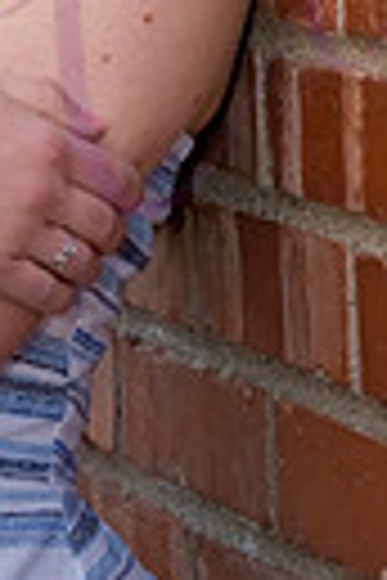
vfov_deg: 5.6
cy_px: -297
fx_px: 5901
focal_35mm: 366
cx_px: -36
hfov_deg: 3.8
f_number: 5
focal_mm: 105
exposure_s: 1/640
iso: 800
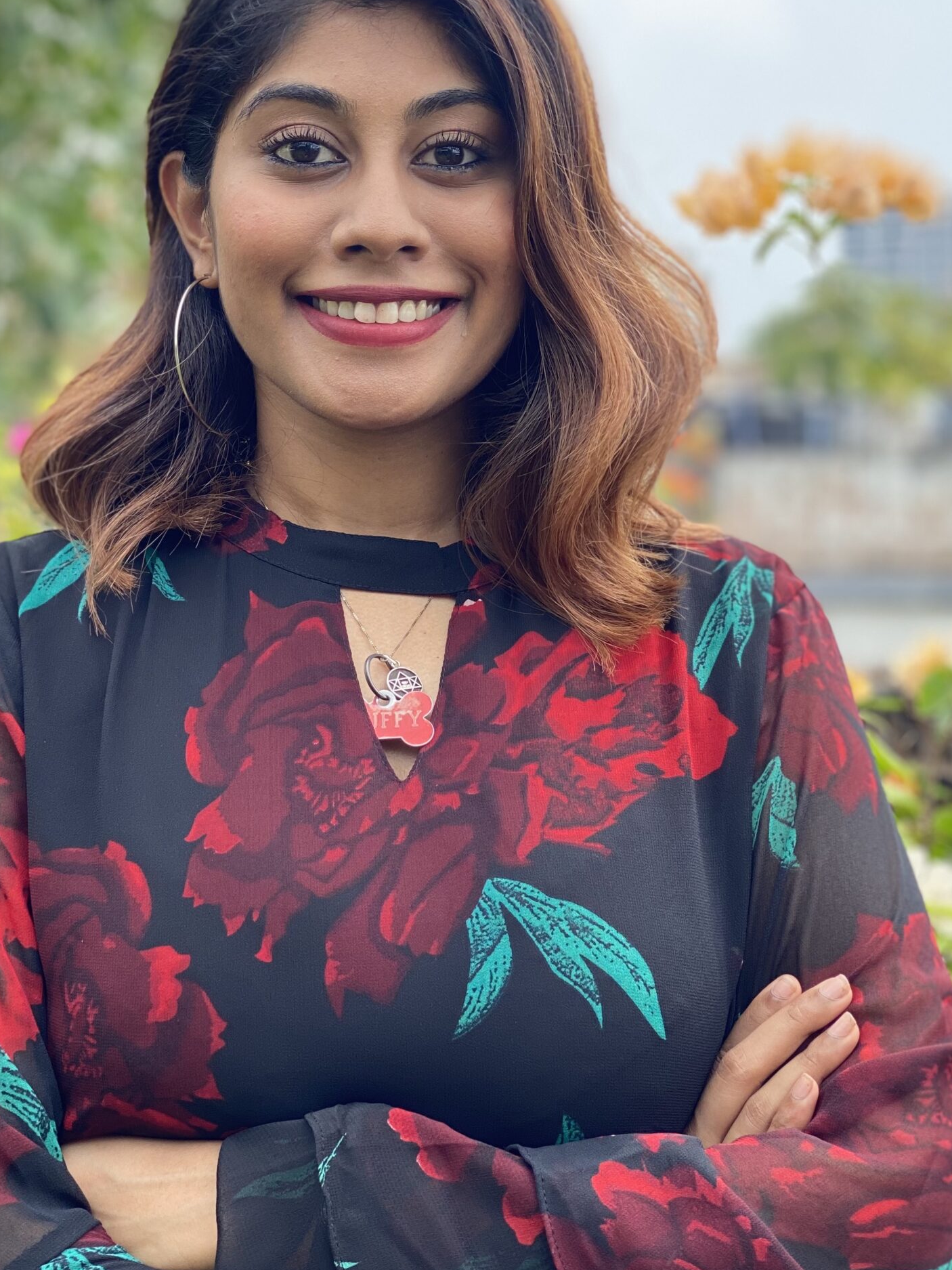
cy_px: 526
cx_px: 449
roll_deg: +0.2
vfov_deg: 27.4
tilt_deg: -2.5
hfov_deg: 20.7
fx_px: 2604
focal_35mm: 71
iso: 20
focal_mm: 6
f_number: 2
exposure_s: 1/234
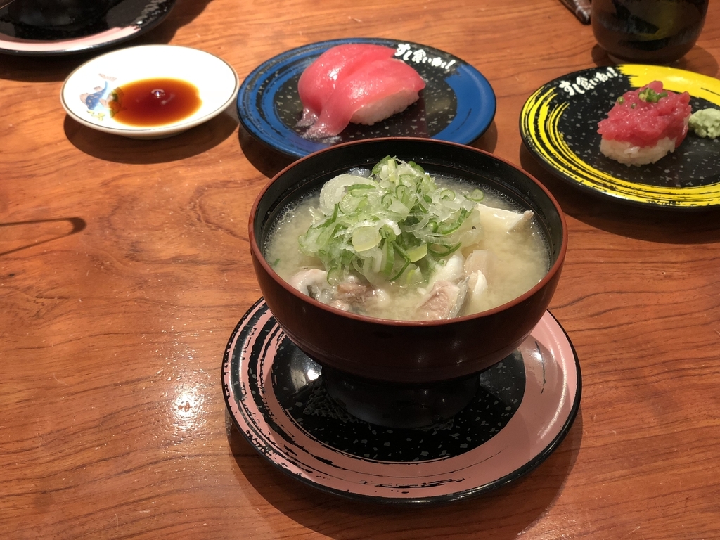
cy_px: 270
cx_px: 360
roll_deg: +1.3
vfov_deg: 28.0
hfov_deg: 36.8
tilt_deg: -37.8
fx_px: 1082
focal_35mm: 52
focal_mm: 6
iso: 100
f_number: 2.4
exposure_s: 1/40
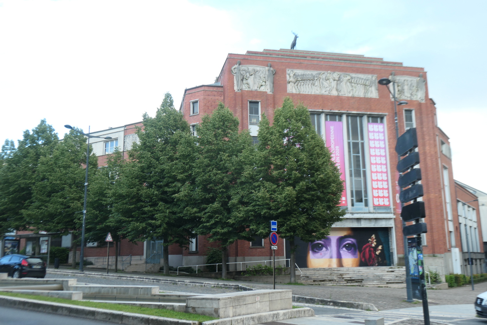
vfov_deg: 36.9
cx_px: 244
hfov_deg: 53.1
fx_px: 487
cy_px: 162
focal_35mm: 36
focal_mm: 13.1
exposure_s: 1/200
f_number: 3.7
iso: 200
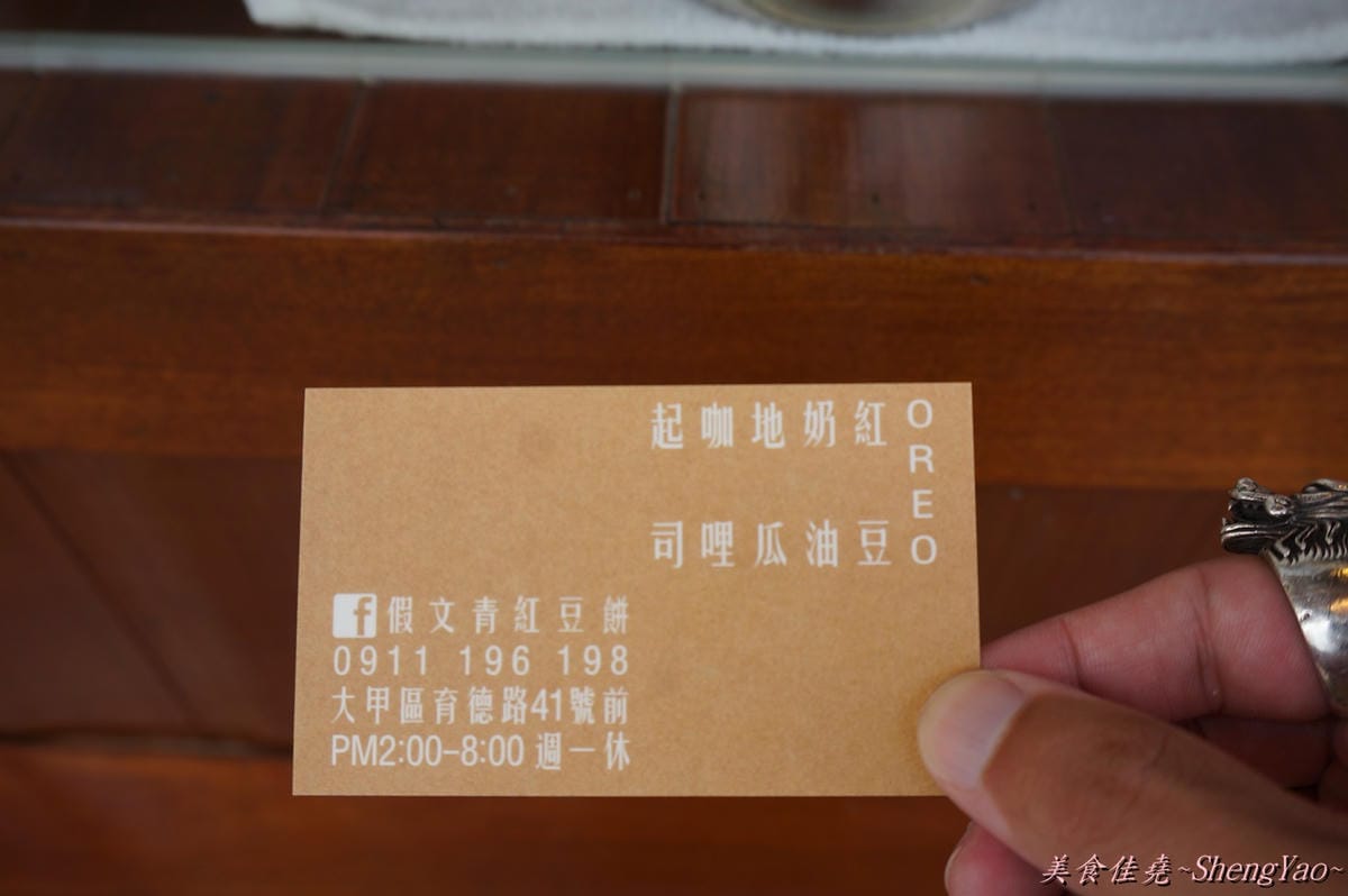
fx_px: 1179
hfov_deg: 59.5
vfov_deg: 41.6
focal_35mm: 32
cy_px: 448
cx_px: 674
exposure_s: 1/125
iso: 100
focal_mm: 21
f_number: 5.6
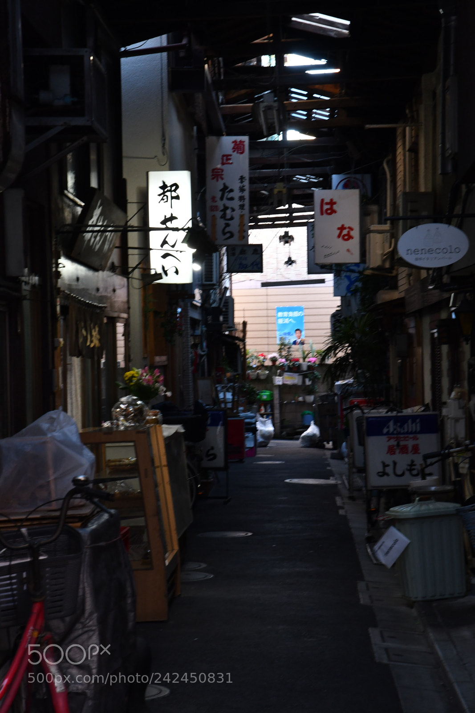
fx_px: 1781
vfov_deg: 22.6
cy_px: 356
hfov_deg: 15.2
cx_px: 238
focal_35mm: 90
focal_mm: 60
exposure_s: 1/25
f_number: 10
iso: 800
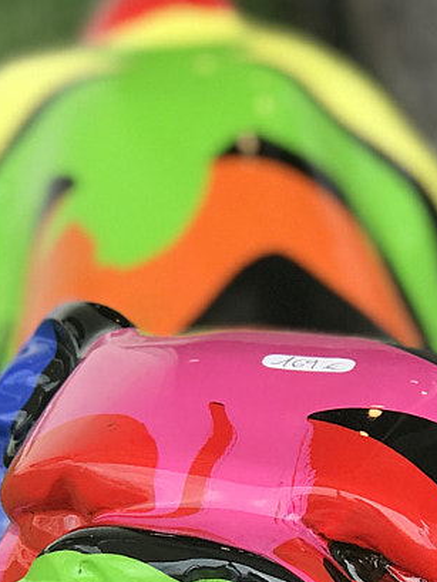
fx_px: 3752
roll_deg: +2.6
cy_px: 637
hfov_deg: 6.7
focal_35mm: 223
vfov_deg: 8.8
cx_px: 349
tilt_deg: -29.7
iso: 25
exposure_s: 1/100
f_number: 2.8
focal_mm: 6.6
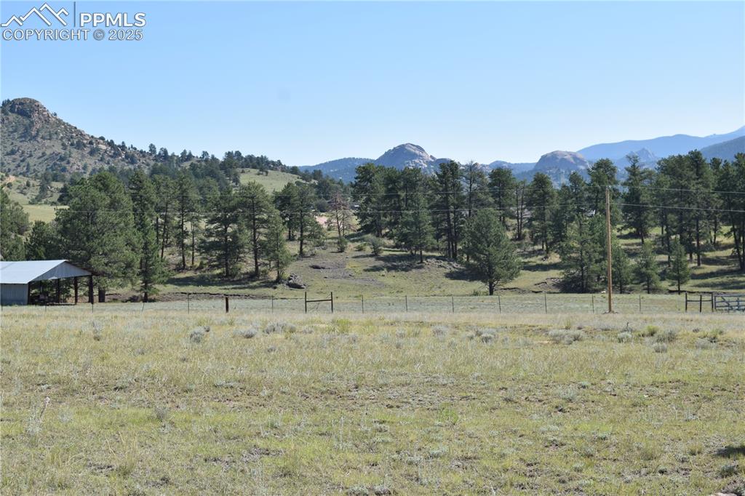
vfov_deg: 21.6
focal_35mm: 63
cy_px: 248
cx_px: 372
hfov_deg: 31.9
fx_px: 1303
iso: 100
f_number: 8
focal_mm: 42
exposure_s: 1/250
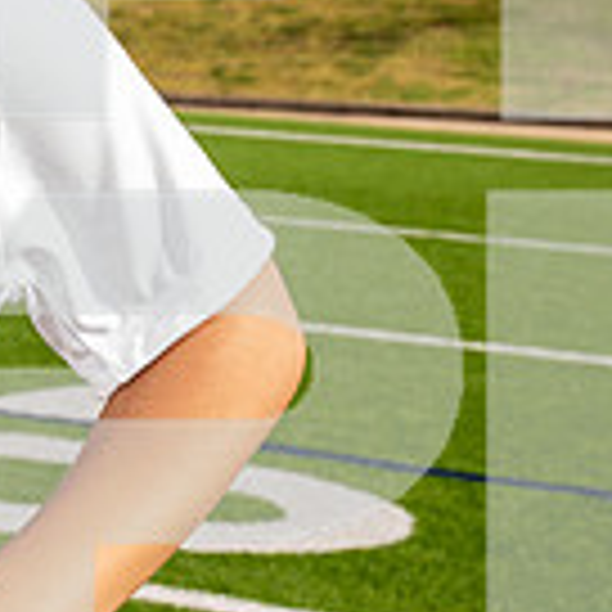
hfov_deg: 13.8
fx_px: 2460
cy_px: -115
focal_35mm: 123
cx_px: -126
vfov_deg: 13.8
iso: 50
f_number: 7.1
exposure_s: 1/125
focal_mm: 34
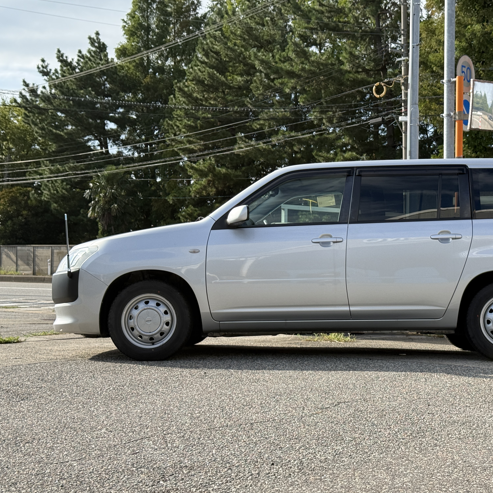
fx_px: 918
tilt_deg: +0.7
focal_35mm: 57
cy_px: 247
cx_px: 326
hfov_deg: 29.8
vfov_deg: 30.0
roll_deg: -0.6
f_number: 1.78
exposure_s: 1/3226
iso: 100
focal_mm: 6.76
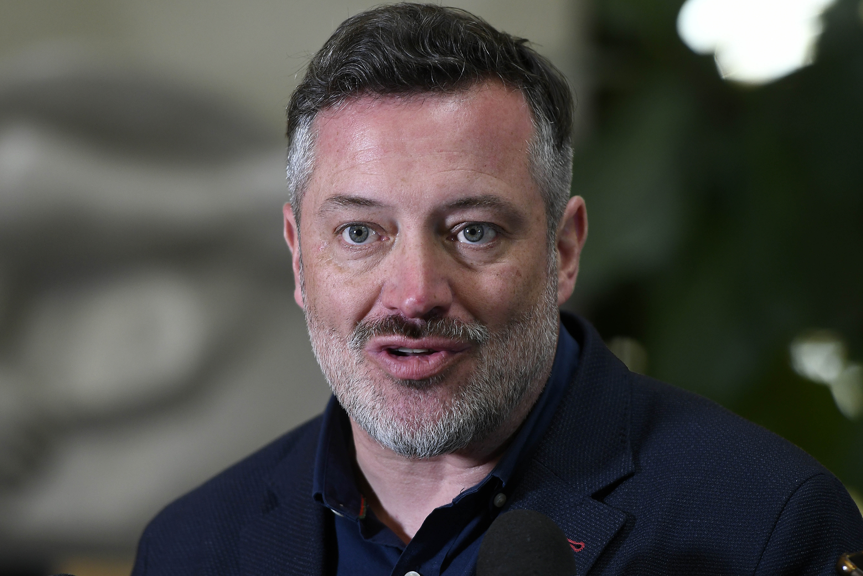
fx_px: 7191
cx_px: 432
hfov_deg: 6.9
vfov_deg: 4.6
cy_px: 288
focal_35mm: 300
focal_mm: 200
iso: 1000
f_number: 2.8
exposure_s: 1/200
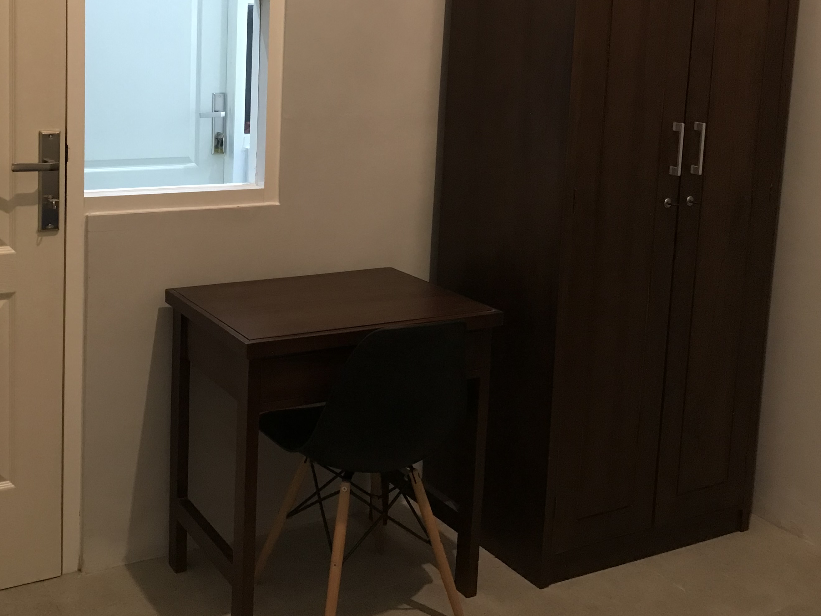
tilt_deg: -6.2
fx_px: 1020
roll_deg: -1.8
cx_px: 294
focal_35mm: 43
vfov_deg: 33.0
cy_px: 161
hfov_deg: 43.4
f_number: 1.8
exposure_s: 1/8
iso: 80
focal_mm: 3.99
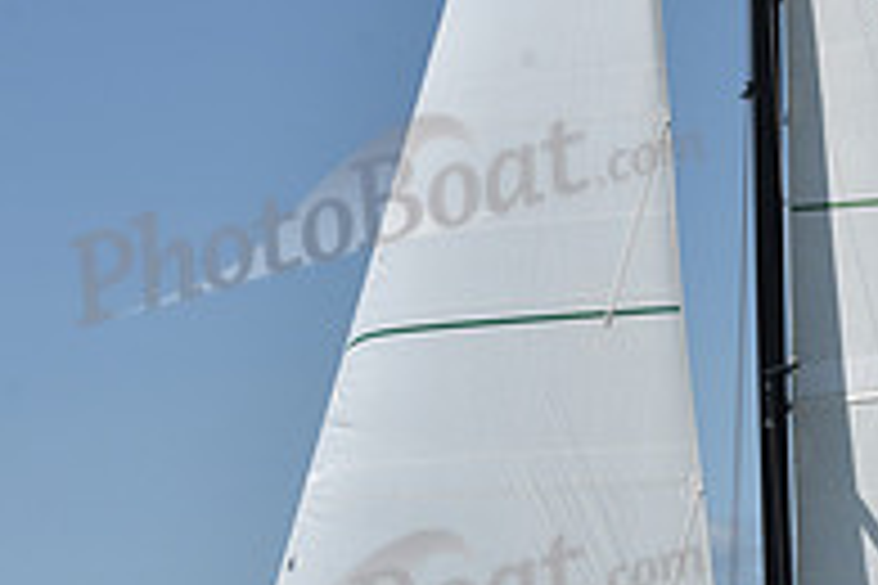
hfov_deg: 9.8
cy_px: 794
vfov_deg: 6.5
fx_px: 5072
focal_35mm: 208
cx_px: 941
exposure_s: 1/1250
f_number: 9
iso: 250
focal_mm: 70
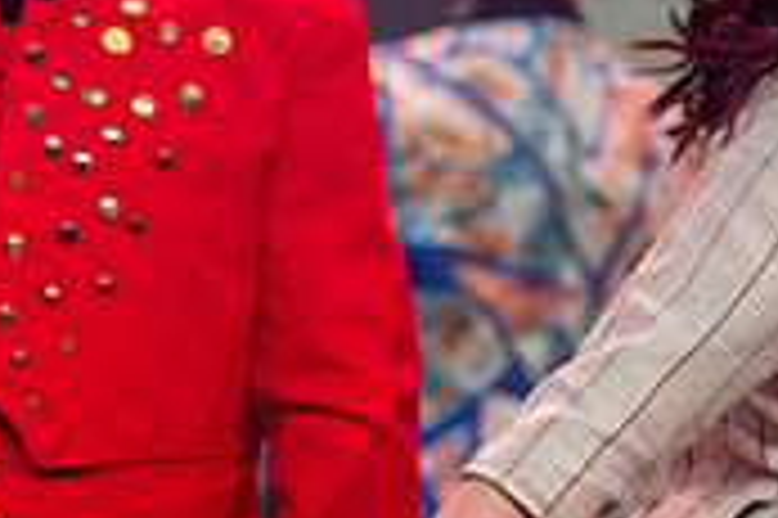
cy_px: 248
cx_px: -414
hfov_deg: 6.0
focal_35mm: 341
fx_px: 7362
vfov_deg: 4.0
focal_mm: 102
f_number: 2.8
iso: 1000
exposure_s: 1/250
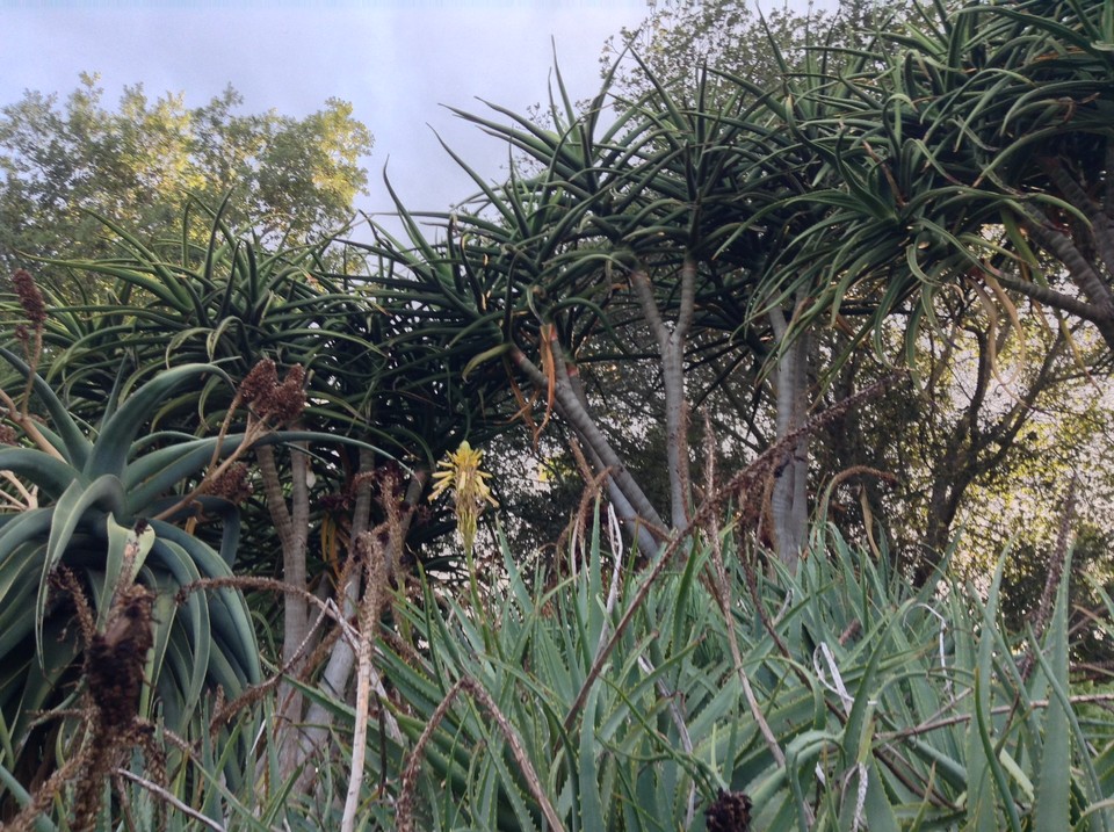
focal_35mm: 33
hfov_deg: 55.4
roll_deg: -0.5
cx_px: 557
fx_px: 1060
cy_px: 416
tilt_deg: +34.8
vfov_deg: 42.8
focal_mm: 3.3
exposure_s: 1/40
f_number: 2.4
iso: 32
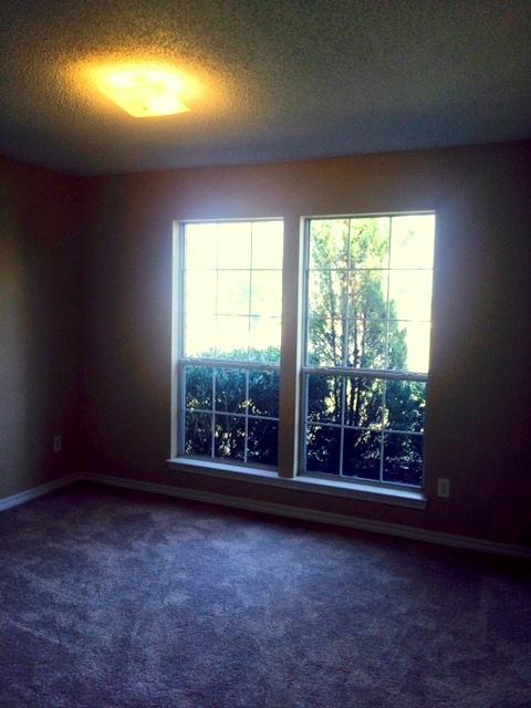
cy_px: 354
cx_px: 266
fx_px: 593
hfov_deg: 48.2
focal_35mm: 29
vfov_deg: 61.7
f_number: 2.2
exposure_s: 1/120
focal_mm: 4.15
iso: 40
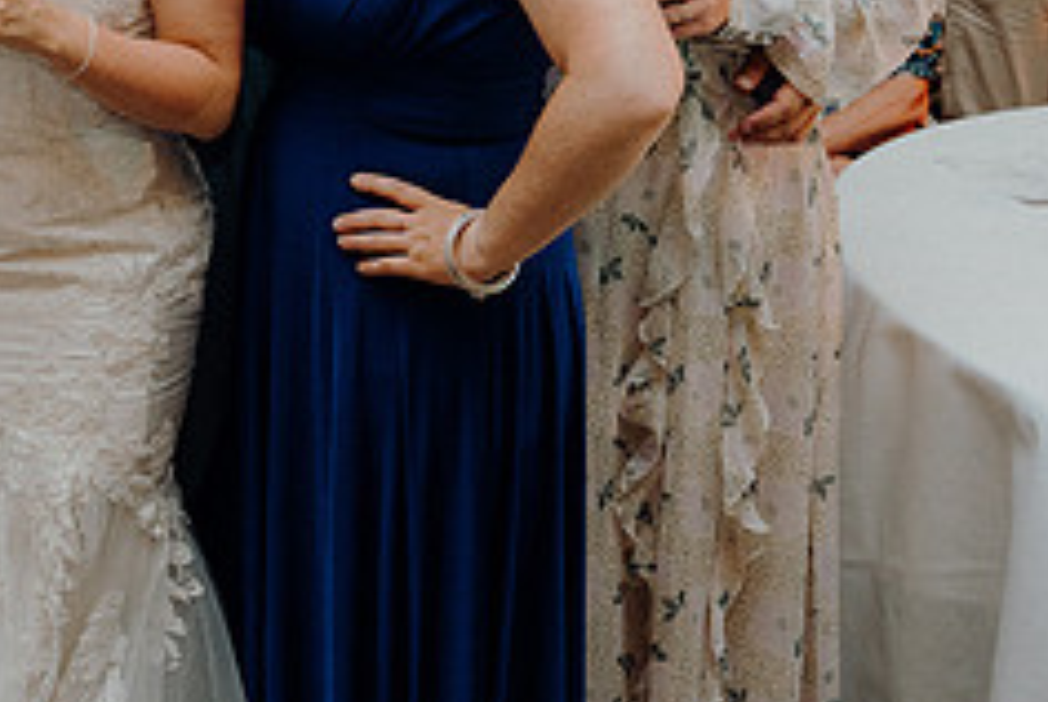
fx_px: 2361
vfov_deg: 16.5
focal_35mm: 81
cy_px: -42
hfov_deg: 22.9
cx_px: -222
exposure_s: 1/160
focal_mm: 33
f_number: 3.5
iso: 2500
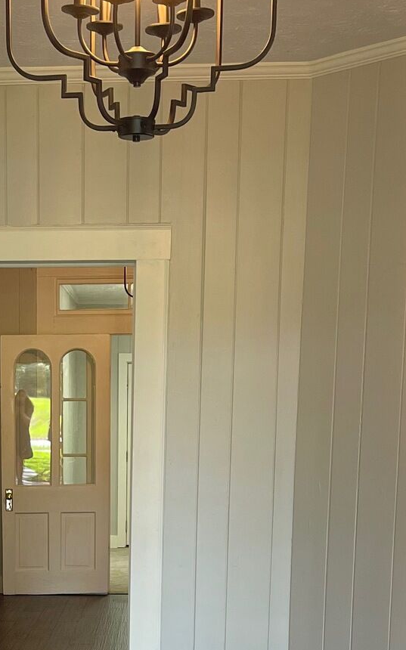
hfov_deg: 18.1
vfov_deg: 27.4
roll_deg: -0.4
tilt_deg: -11.0
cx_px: 55
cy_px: 643
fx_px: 1258
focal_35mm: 71
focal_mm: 5.1
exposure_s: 1/120
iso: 125
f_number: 1.6
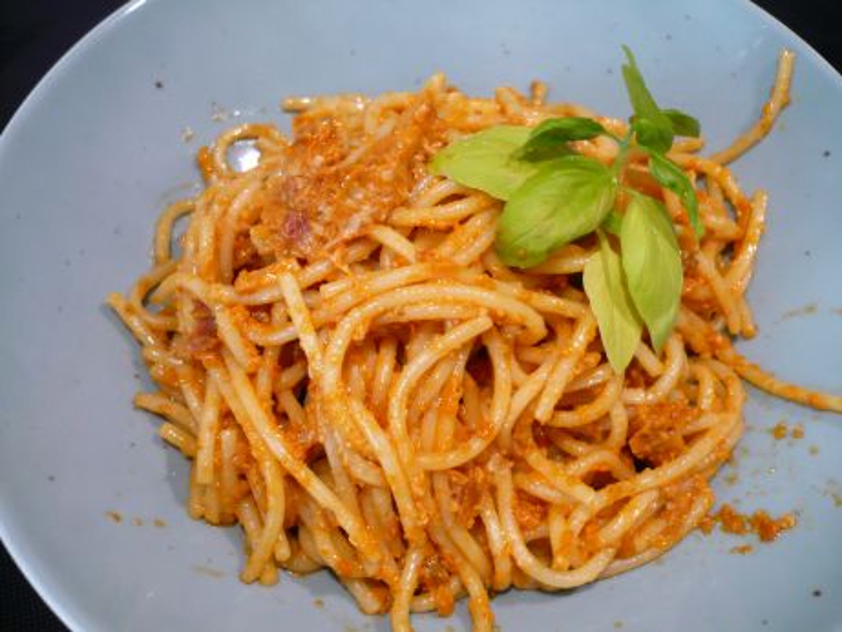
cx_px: 421
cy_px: 316
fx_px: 852
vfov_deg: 40.7
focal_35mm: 35
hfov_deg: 52.6
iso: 200
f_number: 2.8
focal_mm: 5.8
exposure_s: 1/25
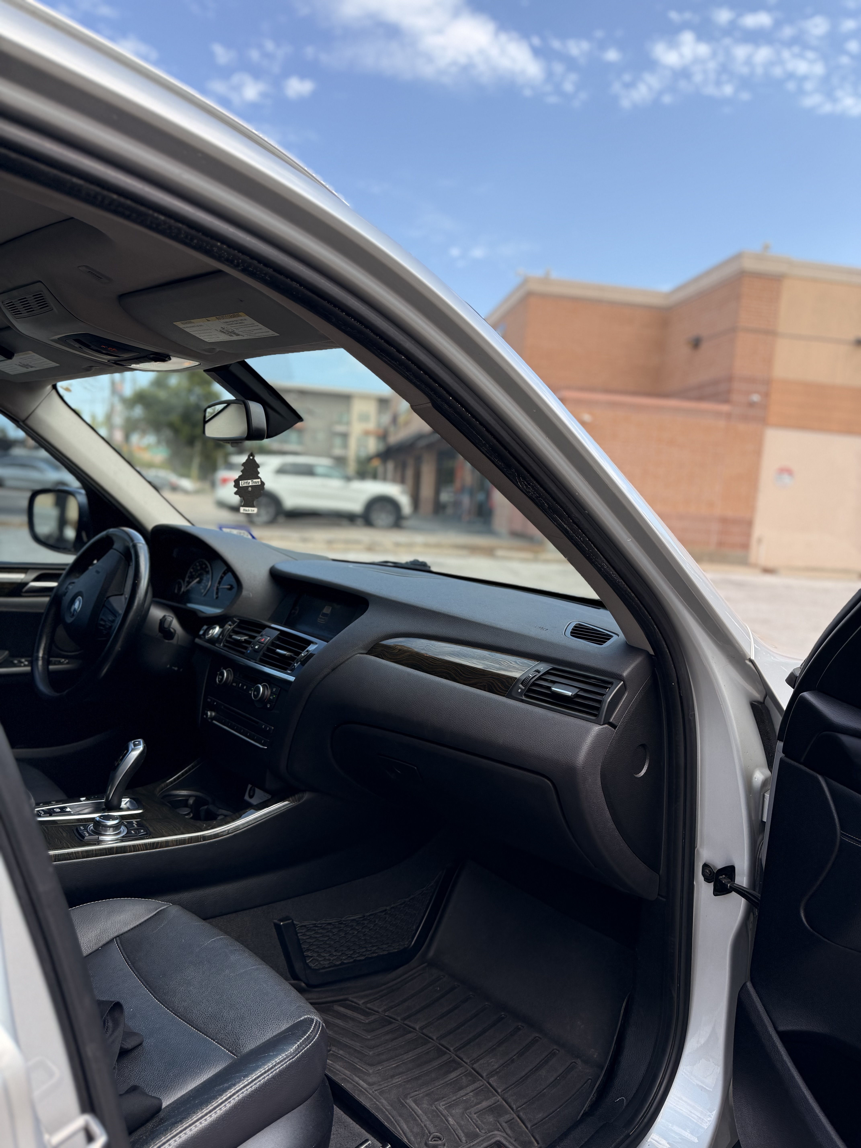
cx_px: 430
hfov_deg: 56.8
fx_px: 796
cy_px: 574
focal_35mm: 24
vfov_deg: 71.6
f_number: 1.78
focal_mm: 6.76
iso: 100
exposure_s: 1/1437
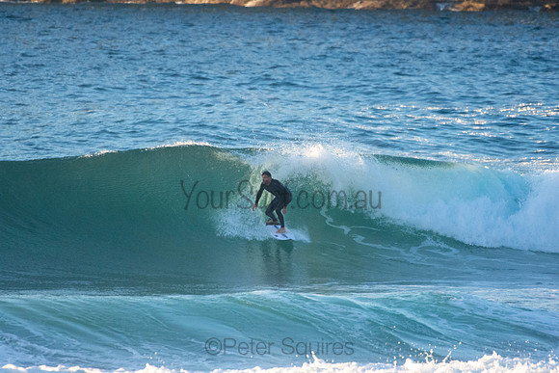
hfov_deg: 2.7
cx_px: 280
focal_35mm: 750
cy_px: 186
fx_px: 11648
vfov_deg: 1.8
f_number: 5.6
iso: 1600
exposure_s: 1/2000
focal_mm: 500
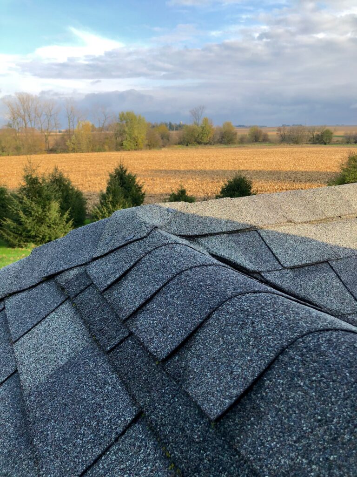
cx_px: 178
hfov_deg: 49.7
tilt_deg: -14.6
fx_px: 385
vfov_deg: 63.4
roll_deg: +0.4
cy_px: 238
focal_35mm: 28
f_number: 1.8
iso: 20
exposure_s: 1/480
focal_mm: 4
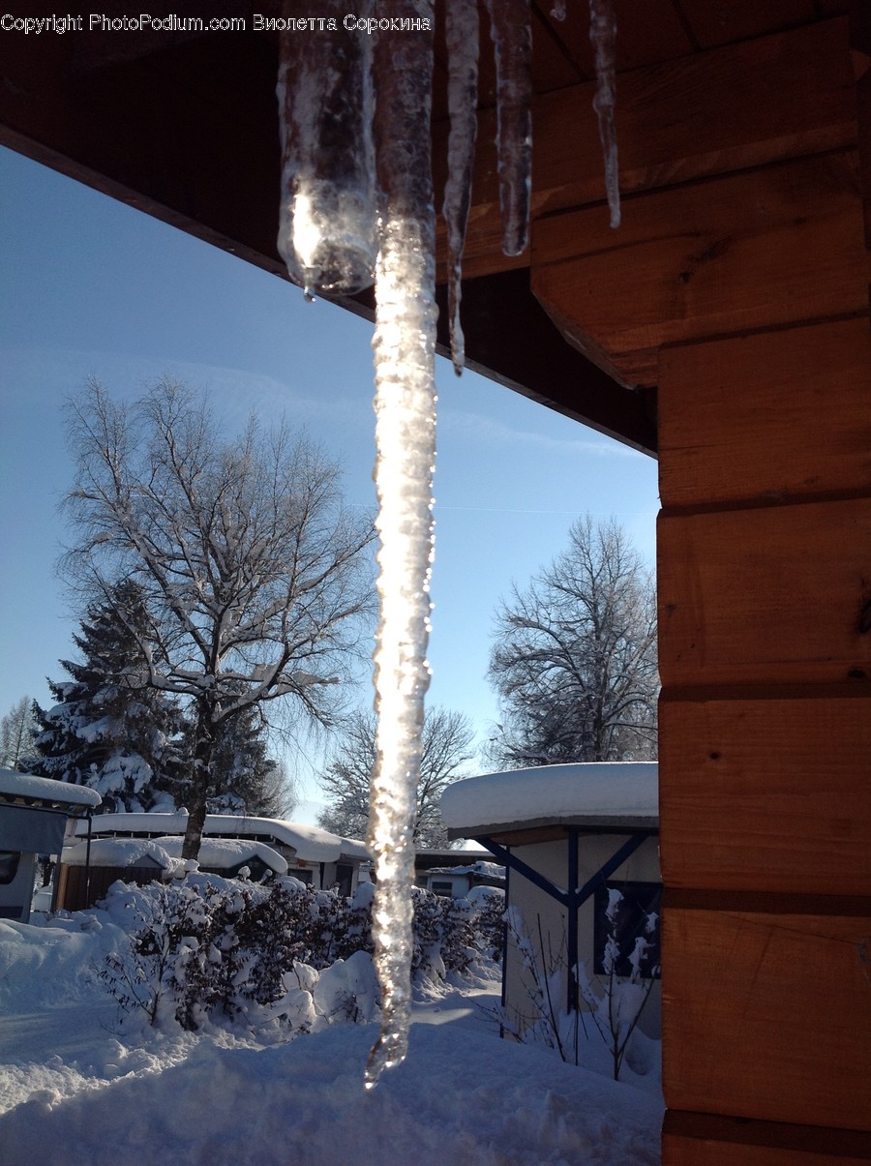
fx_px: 1177
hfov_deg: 40.6
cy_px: 583
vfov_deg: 52.7
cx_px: 436
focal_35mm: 35
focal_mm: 4.28
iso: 50
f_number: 2.4
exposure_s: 1/2747
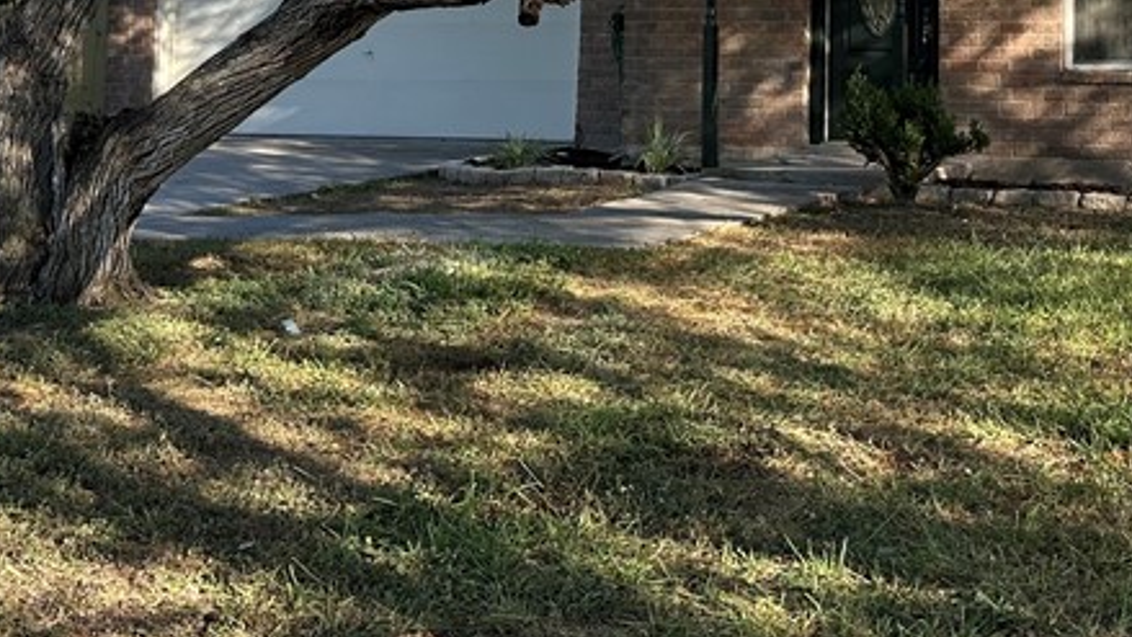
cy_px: -85
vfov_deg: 18.9
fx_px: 1831
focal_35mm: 61
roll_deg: -1.0
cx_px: 830
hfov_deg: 33.7
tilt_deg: +4.5
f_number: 1.78
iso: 80
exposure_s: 1/927
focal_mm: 6.86
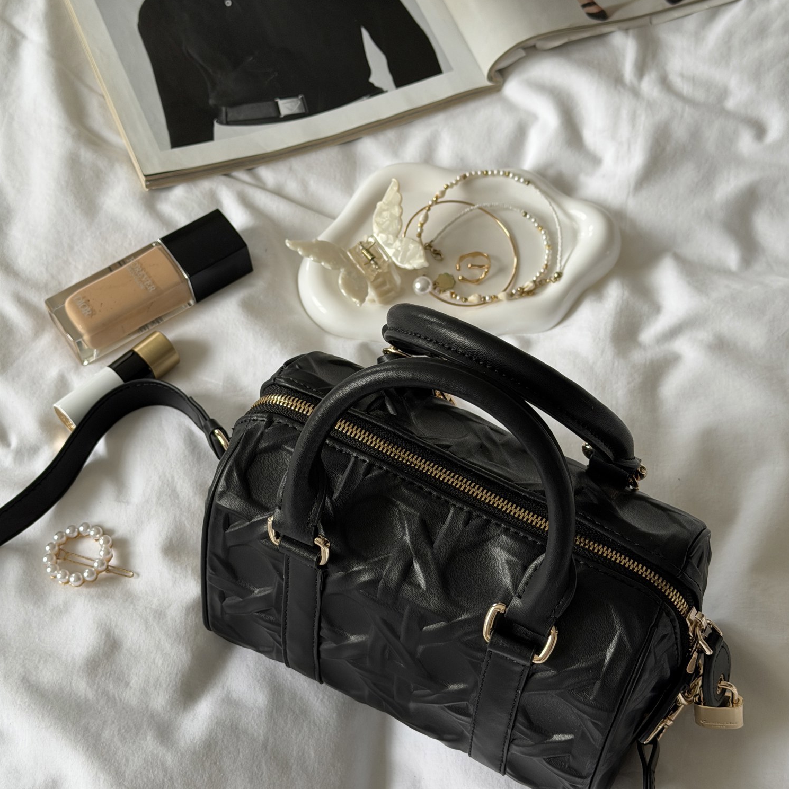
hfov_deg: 30.0
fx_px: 1470
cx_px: 396
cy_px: 498
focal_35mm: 57
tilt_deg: -63.3
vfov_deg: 29.9
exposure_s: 1/122
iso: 100
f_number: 1.78
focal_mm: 6.76
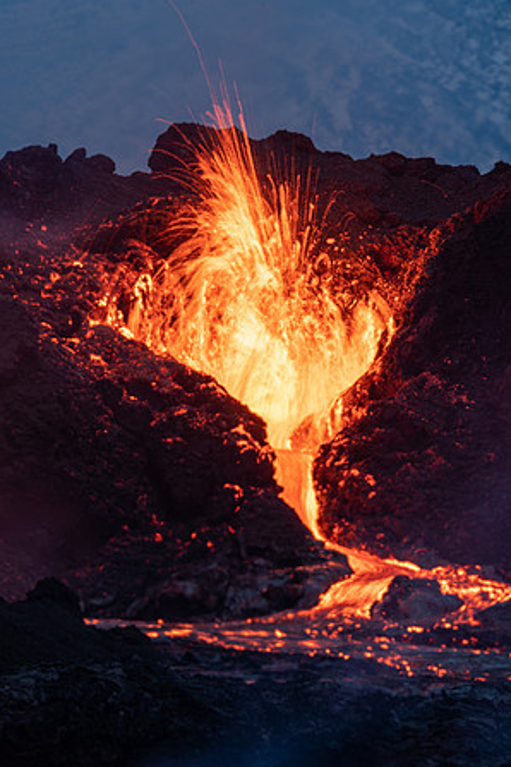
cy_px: 384
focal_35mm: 403
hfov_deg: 3.4
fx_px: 8580
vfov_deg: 5.1
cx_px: 256
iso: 100
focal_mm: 400
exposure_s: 1/1.67
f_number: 18
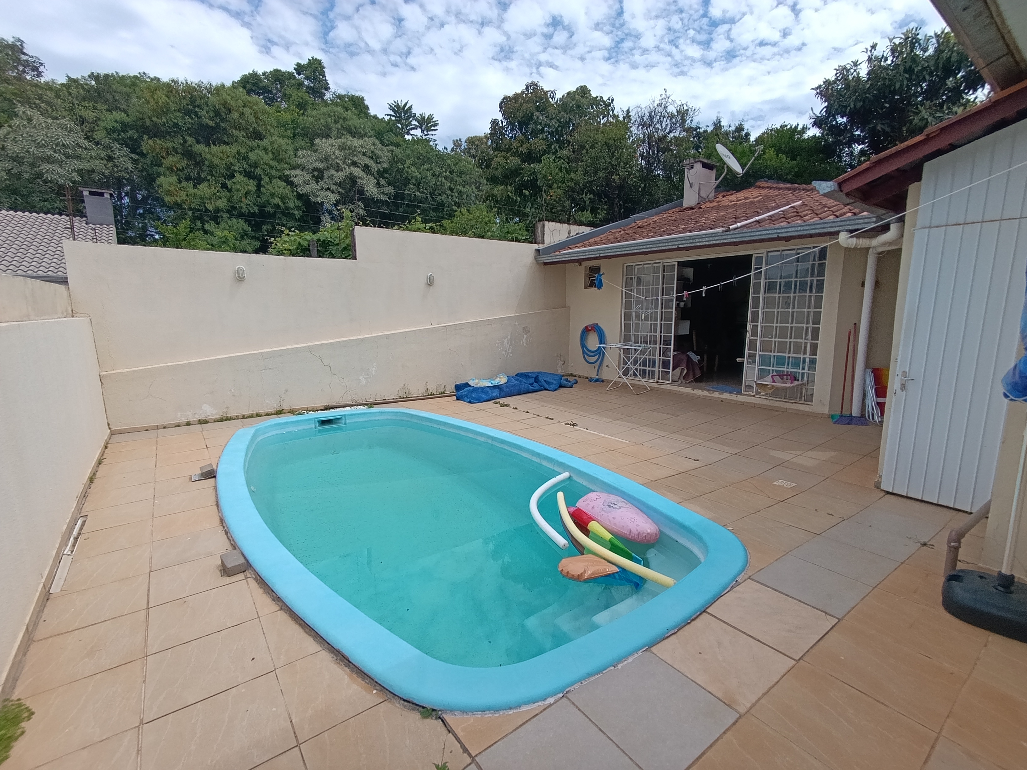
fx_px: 475
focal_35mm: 16
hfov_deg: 94.5
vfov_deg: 78.1
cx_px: 514
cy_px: 385
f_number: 2.2
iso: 50
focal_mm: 1.65
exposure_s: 1/1235
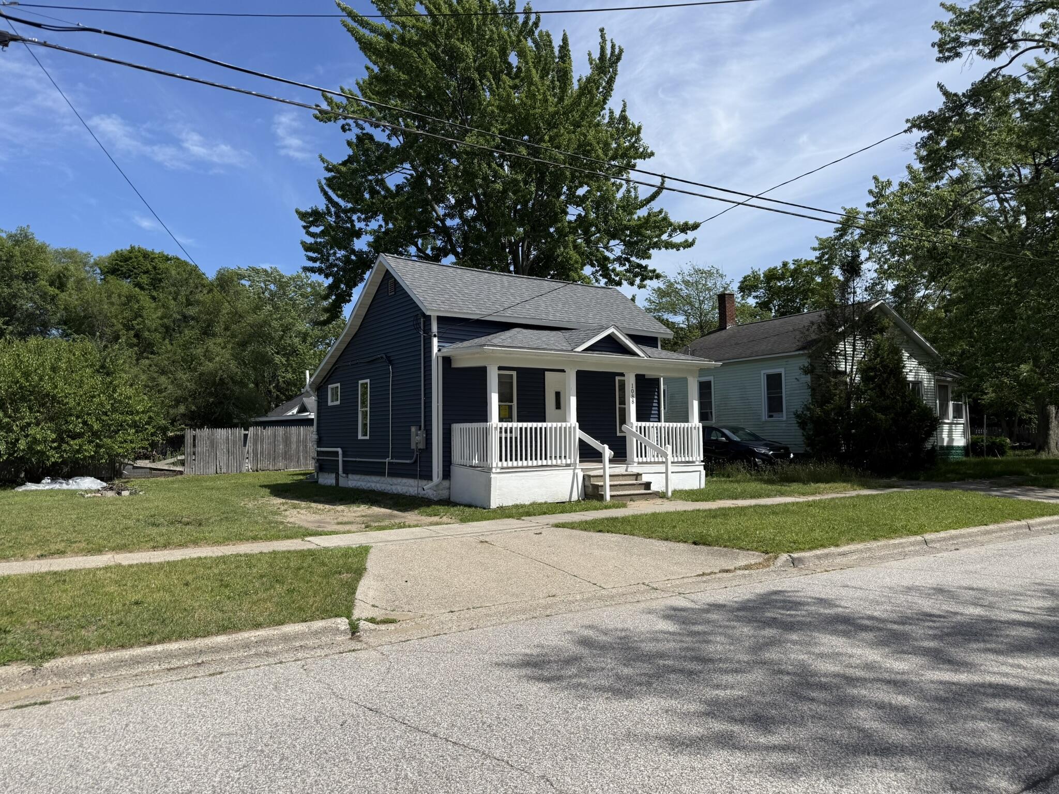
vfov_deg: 56.8
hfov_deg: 71.6
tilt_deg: +4.2
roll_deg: +1.0
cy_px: 397
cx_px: 530
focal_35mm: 24
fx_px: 734
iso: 80
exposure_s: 1/4975
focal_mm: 6.76
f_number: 1.78
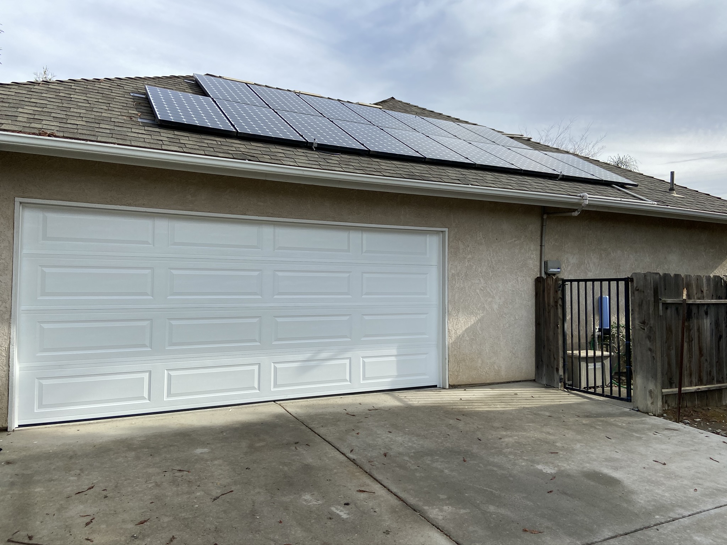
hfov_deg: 67.3
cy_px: 272
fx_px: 546
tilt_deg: +1.9
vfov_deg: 53.1
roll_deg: -0.6
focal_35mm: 26
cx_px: 364
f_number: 1.8
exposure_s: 1/2033
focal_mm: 4.25
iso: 32
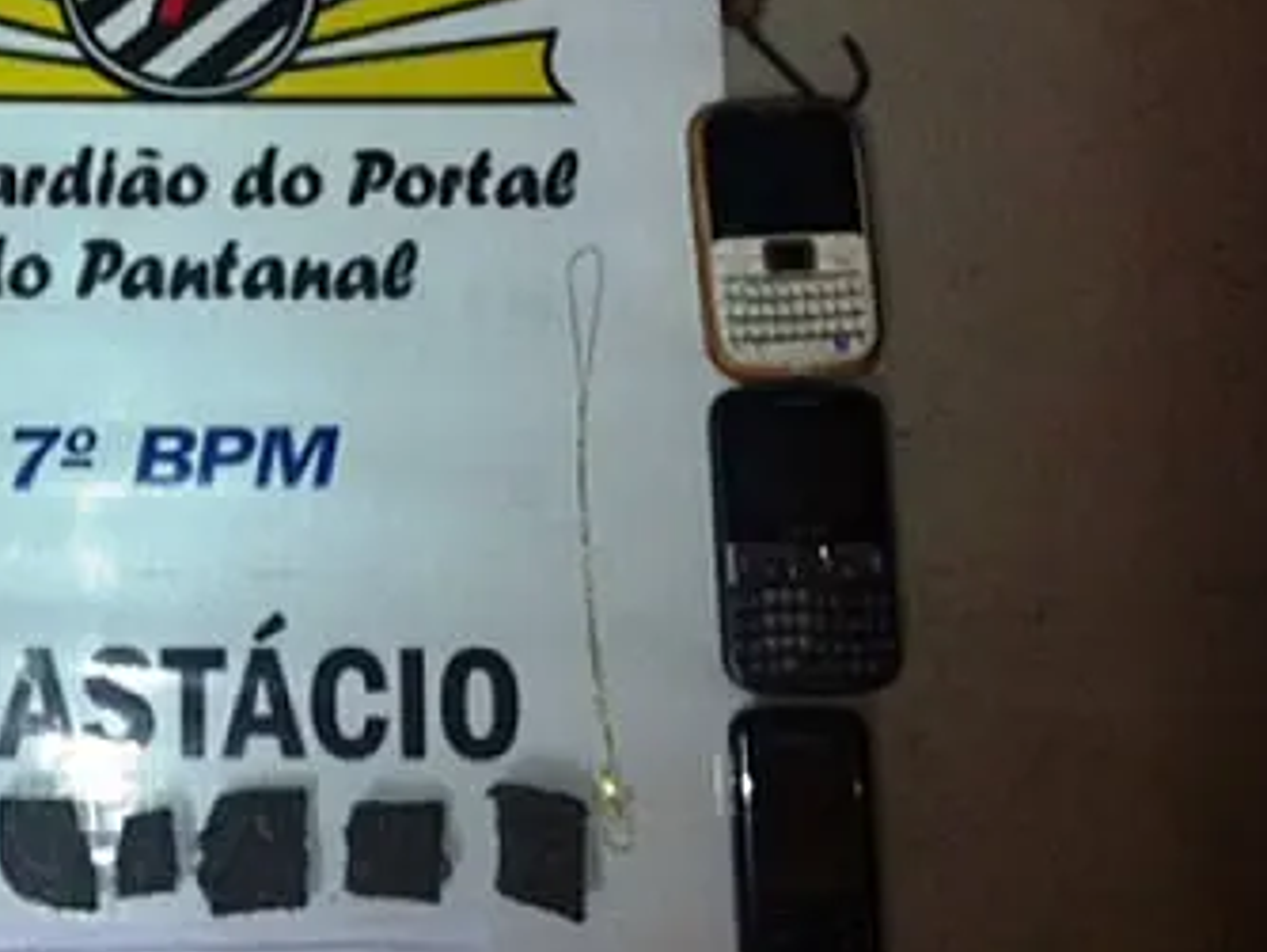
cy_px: 300
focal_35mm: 67
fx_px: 2454
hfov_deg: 27.7
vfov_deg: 21.9
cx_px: 91
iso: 100
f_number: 2.8
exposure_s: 1/15
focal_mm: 3.85
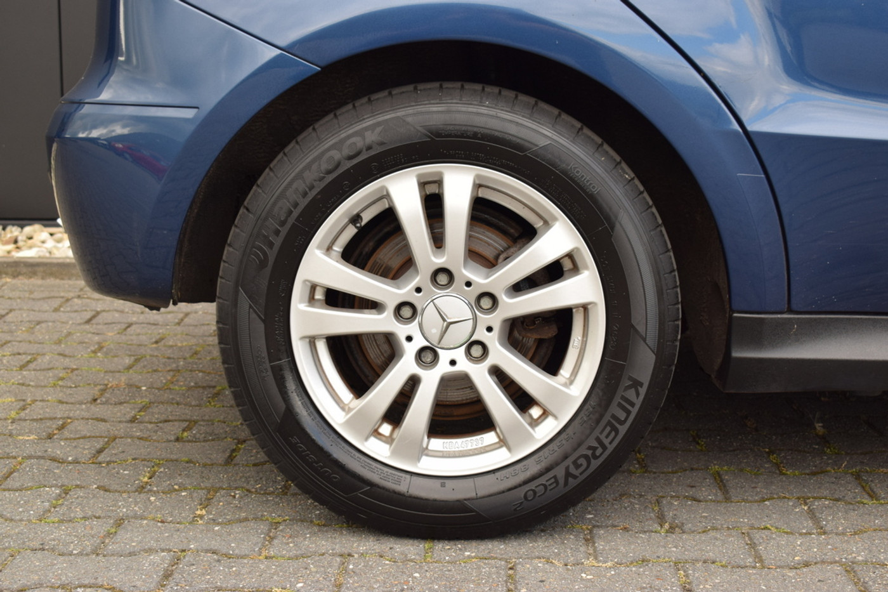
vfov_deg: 22.6
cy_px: 296
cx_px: 444
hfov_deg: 33.4
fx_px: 1480
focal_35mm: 60
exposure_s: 1/200
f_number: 7.1
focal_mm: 40
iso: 400
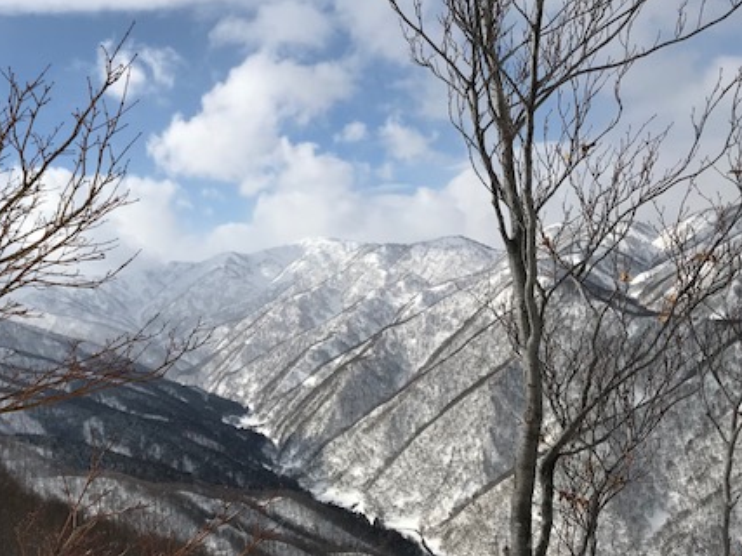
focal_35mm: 42
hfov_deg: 44.3
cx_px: 259
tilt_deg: +4.1
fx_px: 900
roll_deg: +4.8
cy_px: 261
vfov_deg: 34.3
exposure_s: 1/6849
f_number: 1.8
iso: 20
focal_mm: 3.99
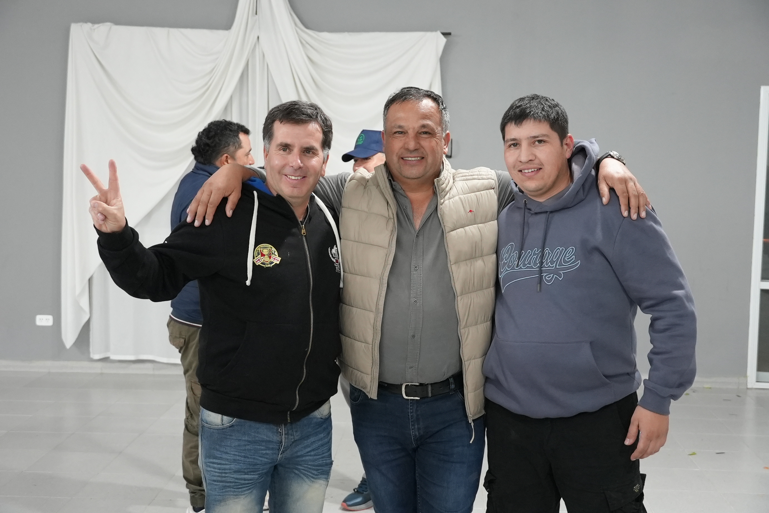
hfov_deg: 40.3
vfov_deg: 27.6
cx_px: 384
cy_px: 256
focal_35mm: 49
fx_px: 1047
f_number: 4.5
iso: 4000
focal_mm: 33
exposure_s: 1/160
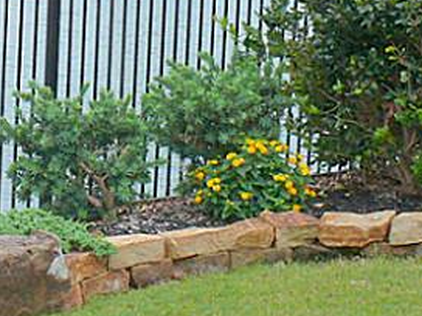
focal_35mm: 132
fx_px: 1609
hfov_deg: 14.0
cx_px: -202
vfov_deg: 11.1
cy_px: -43
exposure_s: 1/125
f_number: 4
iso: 100
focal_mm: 7.4
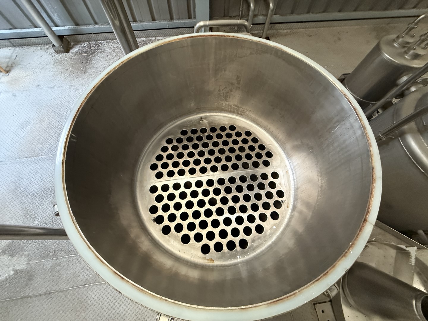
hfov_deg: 102.1
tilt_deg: -66.8
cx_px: 214
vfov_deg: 85.7
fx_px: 173
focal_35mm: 14
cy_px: 160
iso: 640
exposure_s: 1/60
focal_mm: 2.22
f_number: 2.2
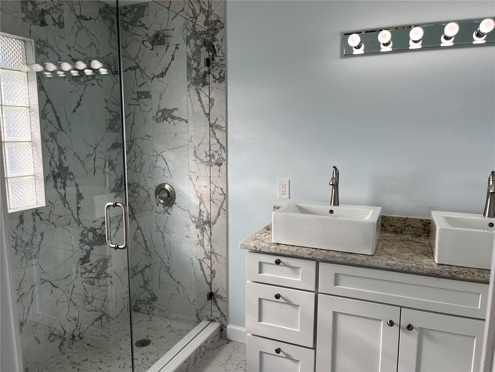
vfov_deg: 53.1
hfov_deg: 67.3
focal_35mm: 26
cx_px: 248
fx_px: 372
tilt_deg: -7.7
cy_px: 186
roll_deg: +0.1
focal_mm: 5.1
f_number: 1.6
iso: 50
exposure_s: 1/693
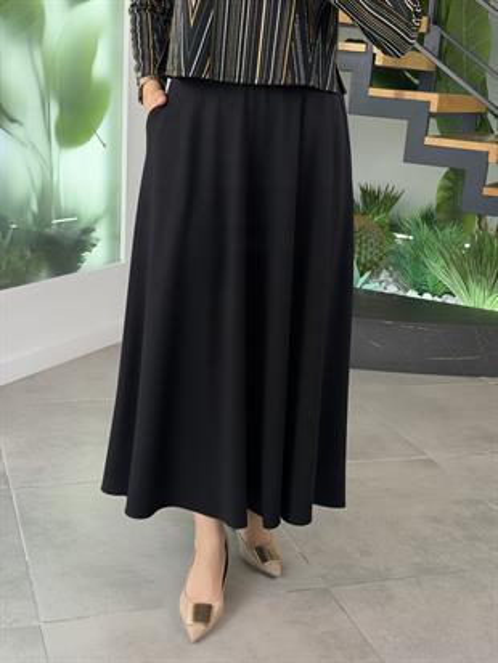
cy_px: 332
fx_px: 920
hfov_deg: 30.3
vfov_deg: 39.6
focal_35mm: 48
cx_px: 249
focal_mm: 6.76
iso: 50
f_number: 1.78
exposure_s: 1/125
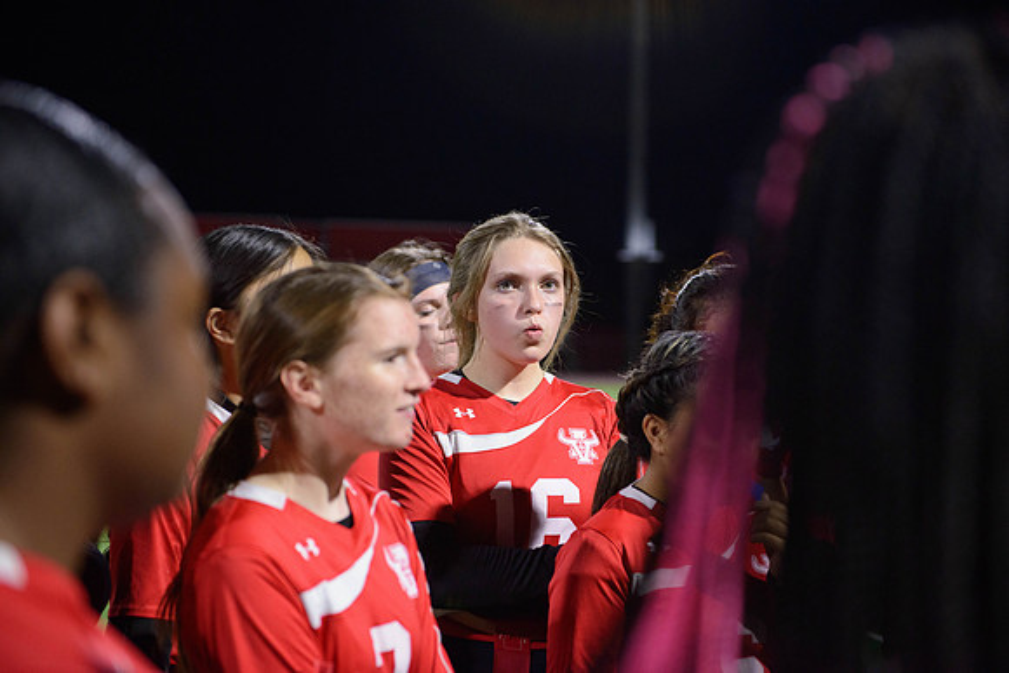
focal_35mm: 70
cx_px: 504
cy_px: 336
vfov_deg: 19.5
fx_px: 1962
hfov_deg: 28.8
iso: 3200
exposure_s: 1/320
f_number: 2.8
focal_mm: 70
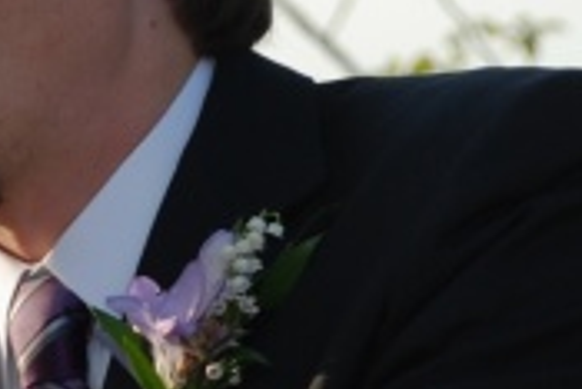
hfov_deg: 3.1
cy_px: 490
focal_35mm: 658
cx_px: 276
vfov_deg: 2.1
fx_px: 10645
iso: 100
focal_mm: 75
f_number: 6.3
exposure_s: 1/160
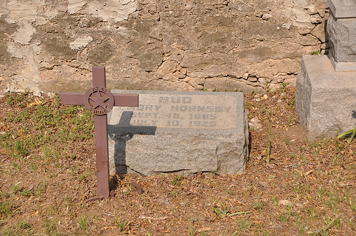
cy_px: 118
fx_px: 741
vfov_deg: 18.1
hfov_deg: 27.0
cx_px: 178
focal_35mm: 75
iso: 200
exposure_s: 1/320
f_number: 9
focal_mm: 50
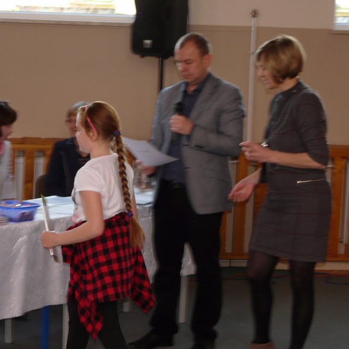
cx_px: 110
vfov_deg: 16.7
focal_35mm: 104
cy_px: 174
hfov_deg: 16.7
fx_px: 1186
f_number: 3.6
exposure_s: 1/50
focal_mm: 14
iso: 100
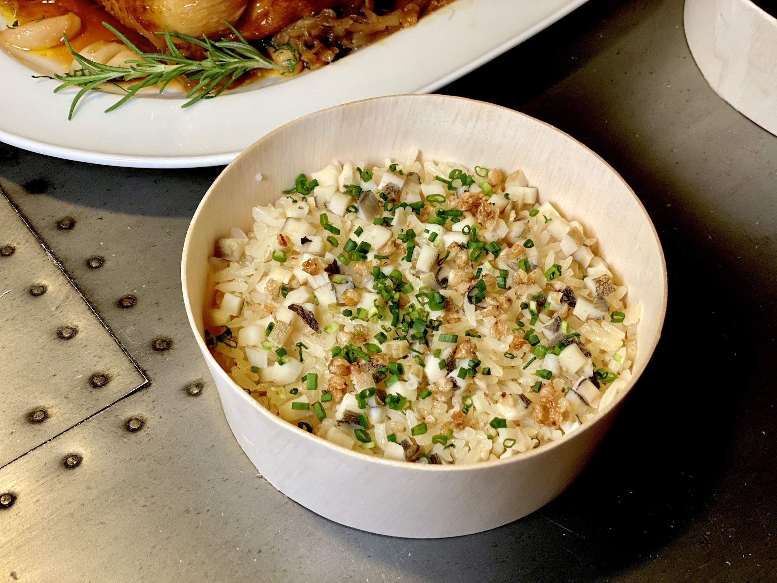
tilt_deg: -51.9
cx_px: 388
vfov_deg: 28.0
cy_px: 292
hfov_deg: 36.8
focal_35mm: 52
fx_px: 1167
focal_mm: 6
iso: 160
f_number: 2
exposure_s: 1/120
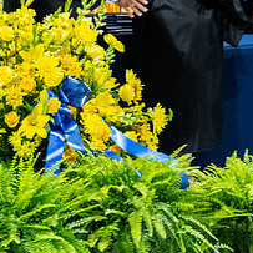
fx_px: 8120
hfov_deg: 1.8
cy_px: 23
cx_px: 346
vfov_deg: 1.8
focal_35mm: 982
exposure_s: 1/200
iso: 2000
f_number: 4
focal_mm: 200
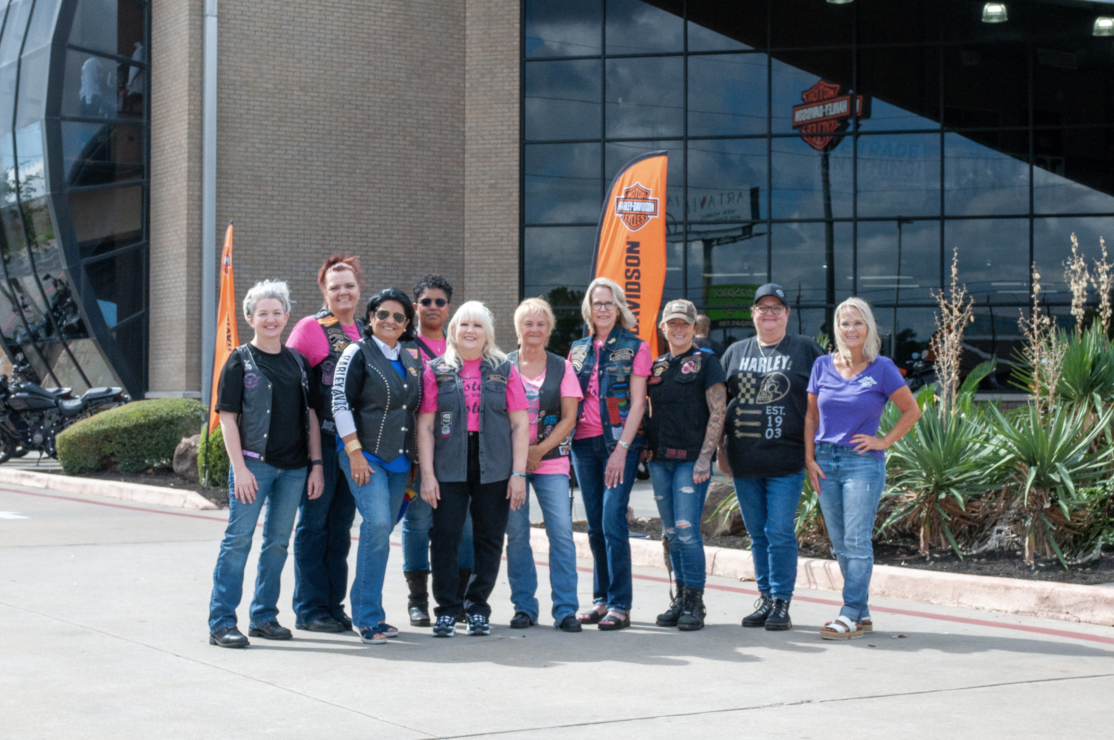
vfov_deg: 20.1
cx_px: 557
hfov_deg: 29.9
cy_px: 370
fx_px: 2086
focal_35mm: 68
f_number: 11
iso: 800
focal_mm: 45
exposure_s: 1/500
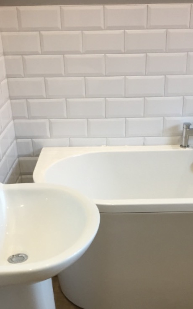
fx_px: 421
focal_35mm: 50
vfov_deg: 38.7
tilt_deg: -30.2
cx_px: 108
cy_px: 248
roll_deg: +0.5
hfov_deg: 25.8
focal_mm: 4.15
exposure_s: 1/33
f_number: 2.2
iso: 50
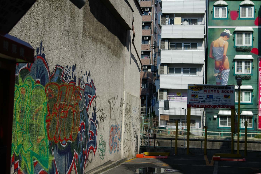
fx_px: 413
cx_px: 130
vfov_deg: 23.8
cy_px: 87
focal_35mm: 57
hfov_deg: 35.0
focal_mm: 38
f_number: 4.5
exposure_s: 1/1500
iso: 200
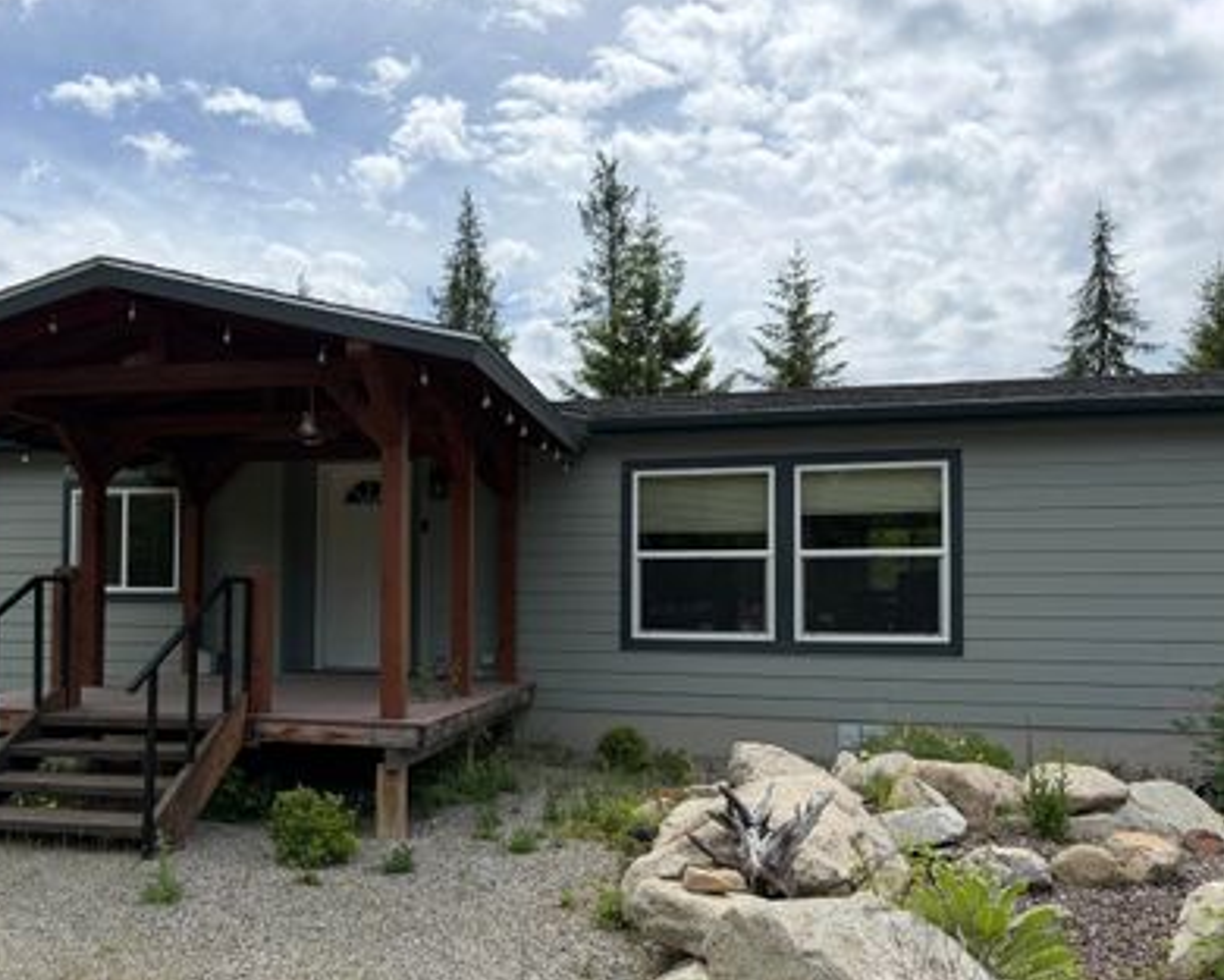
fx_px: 1087
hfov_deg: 57.9
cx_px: 443
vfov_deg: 48.3
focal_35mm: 30
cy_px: 573
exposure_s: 1/6711
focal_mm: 6.76
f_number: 1.78
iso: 80
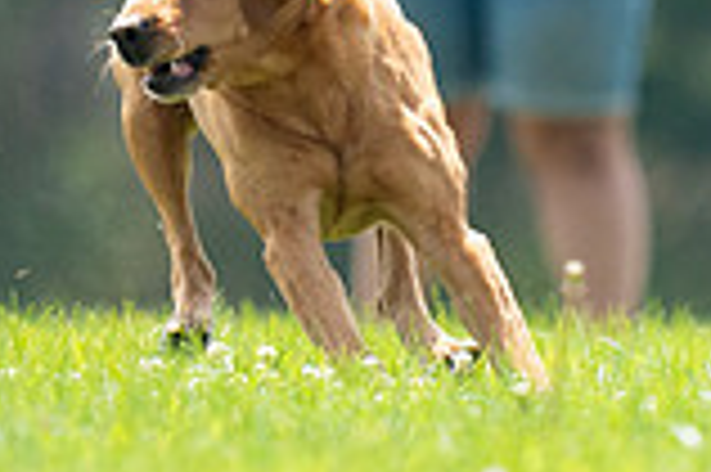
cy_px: -308
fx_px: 36637
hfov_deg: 1.1
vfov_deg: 0.7
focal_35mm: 1857
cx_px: 490
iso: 3200
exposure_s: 1/4000
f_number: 6.3
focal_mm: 506
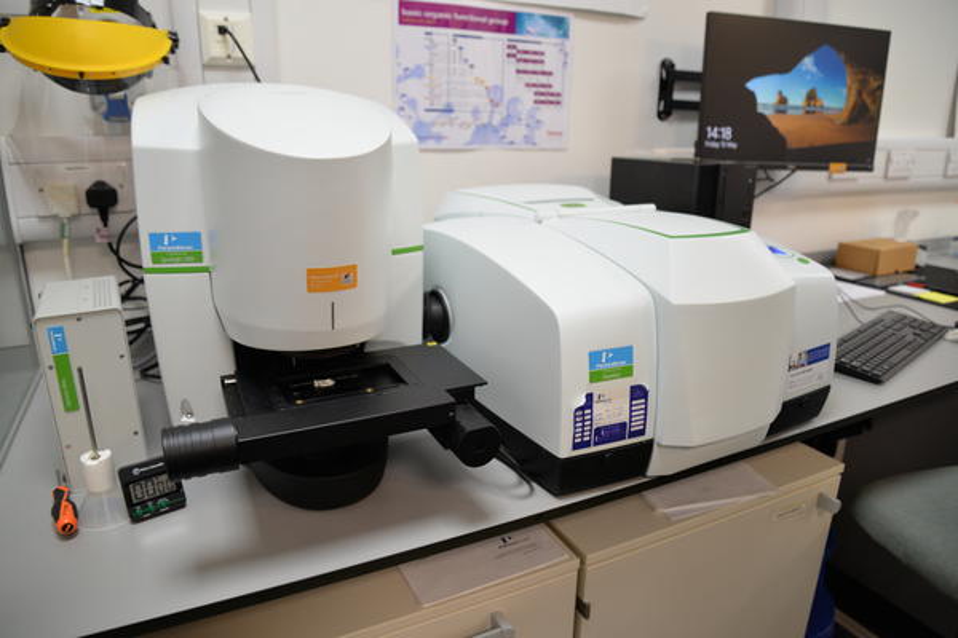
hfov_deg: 73.7
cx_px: 479
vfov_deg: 53.1
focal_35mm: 24
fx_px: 639
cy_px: 319
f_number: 4
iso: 560
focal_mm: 24
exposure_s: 1/60
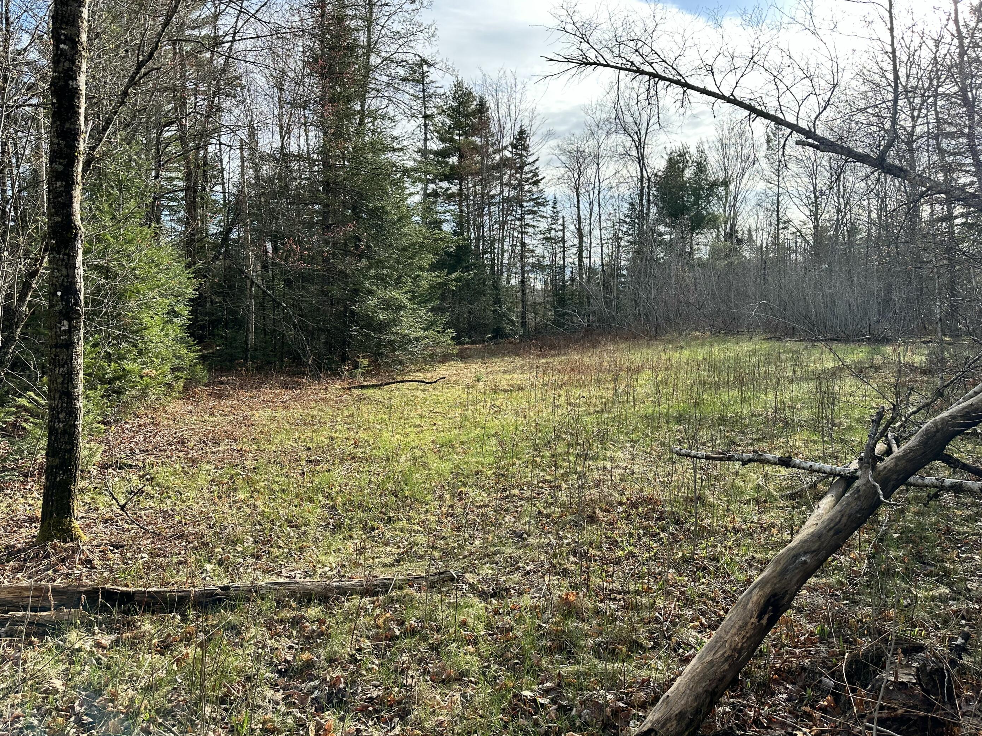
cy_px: 375
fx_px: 738
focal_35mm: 26
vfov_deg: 53.1
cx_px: 514
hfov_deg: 67.3
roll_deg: -0.9
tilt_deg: -3.2
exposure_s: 1/1845
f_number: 1.78
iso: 80
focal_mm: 6.86
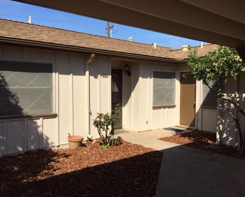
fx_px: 225
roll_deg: -1.5
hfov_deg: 57.1
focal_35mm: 31
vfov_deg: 47.2
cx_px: 126
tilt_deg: -3.7
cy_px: 97
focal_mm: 4.15
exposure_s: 1/2825
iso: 32
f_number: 2.2
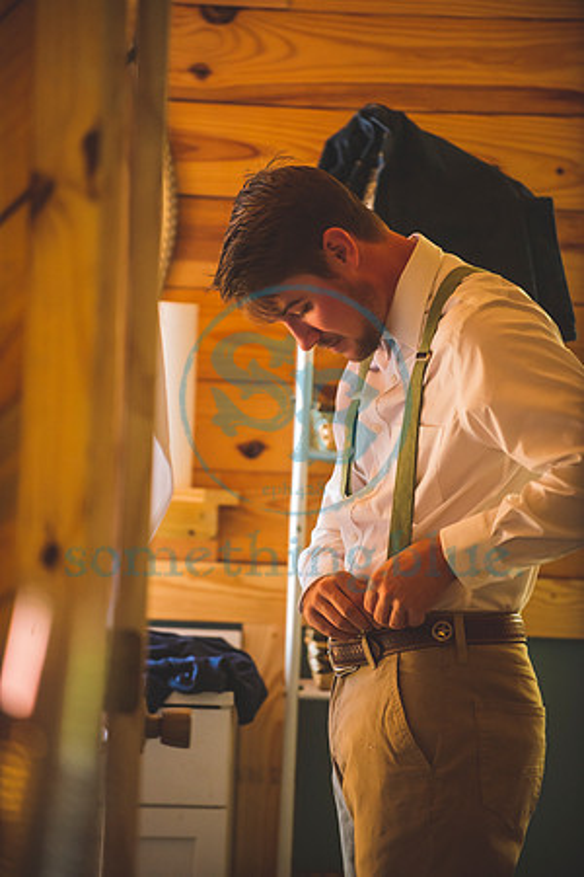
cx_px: 292
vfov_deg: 10.3
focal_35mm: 200
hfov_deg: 6.9
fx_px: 4866
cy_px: 438
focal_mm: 200
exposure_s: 1/320
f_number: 2.8
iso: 2500
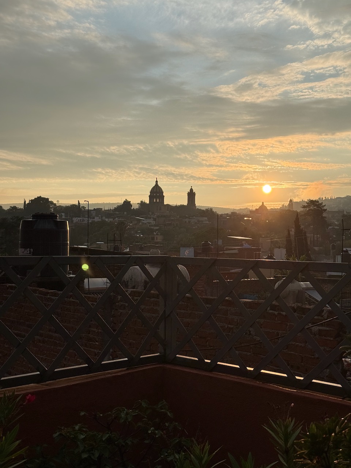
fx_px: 649
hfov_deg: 30.3
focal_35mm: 48
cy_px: 234
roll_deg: -1.8
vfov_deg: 39.7
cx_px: 176
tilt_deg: +2.6
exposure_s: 1/7143
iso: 64
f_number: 1.78
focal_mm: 6.76
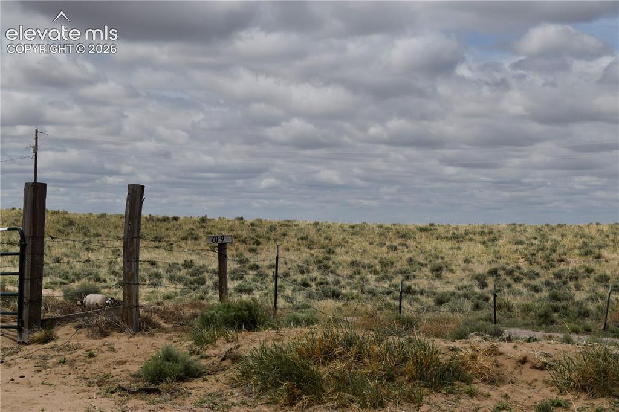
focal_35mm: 78
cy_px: 206
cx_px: 310
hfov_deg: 26.0
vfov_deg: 17.5
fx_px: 1341
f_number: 11
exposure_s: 1/500
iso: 100
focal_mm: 52
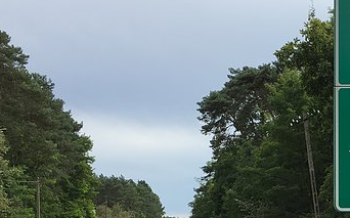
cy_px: 226
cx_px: 366
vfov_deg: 15.7
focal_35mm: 81
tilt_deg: +0.5
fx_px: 772
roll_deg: +0.1
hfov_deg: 24.2
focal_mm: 4.15
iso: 25
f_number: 2.2
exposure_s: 1/810
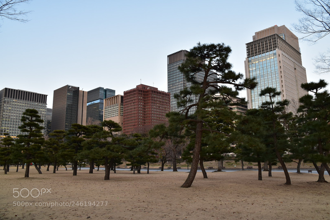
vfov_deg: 43.6
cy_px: 110
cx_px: 165
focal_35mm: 30
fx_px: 275
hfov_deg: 61.9
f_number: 7.1
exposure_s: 1/30
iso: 400
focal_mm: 20
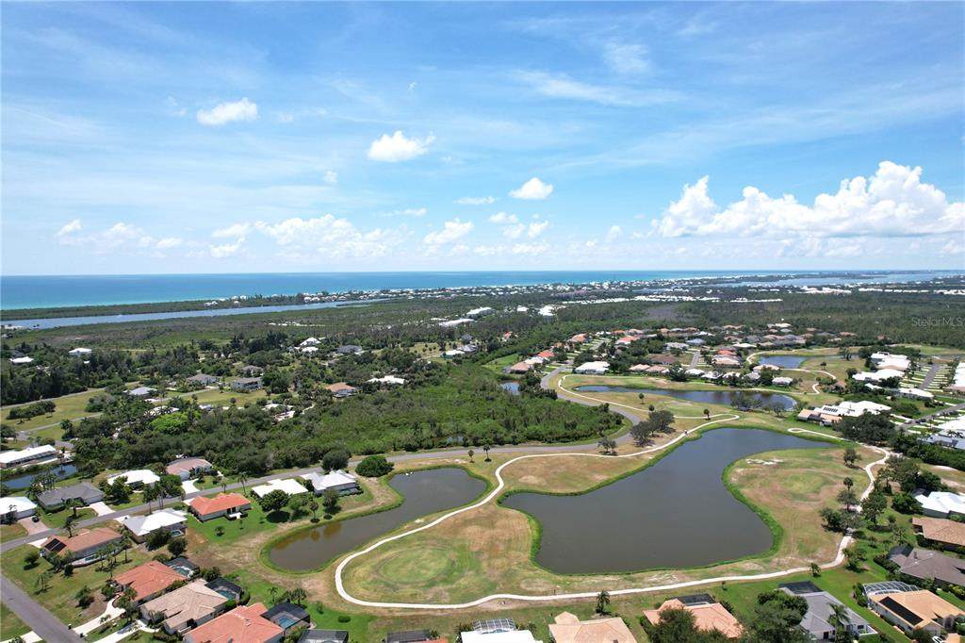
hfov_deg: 78.6
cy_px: 322
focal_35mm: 22
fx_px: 589
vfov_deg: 57.2
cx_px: 482
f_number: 2.8
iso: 110
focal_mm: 8.38
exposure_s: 1/2500
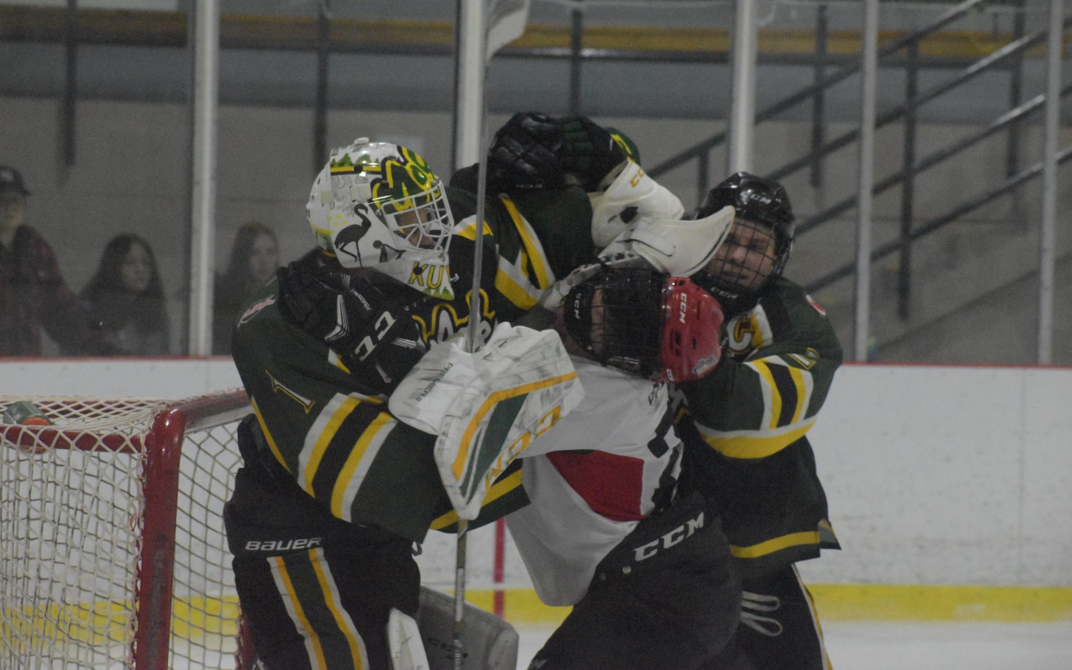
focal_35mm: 196
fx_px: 5713
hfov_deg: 10.7
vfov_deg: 6.7
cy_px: 348
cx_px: 524
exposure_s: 1/400
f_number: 7.1
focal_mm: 125
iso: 10000
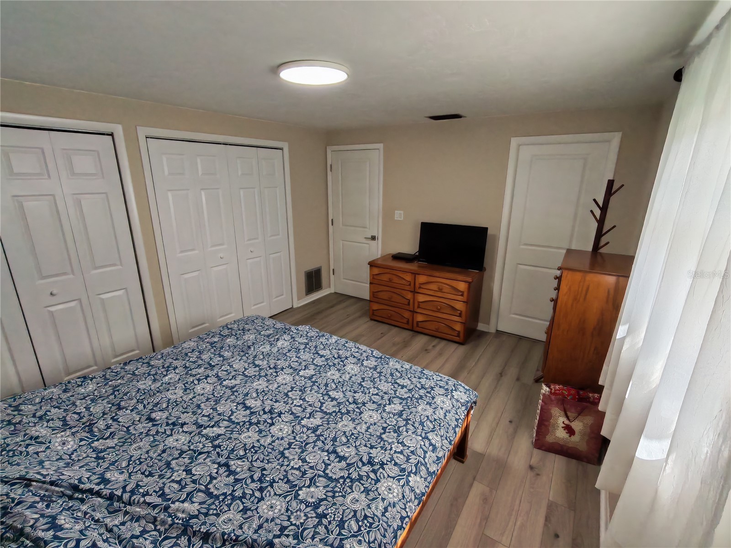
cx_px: 366
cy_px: 274
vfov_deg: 78.1
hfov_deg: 94.5
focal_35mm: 16
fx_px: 338
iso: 80
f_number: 2.2
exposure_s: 1/120
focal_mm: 1.96
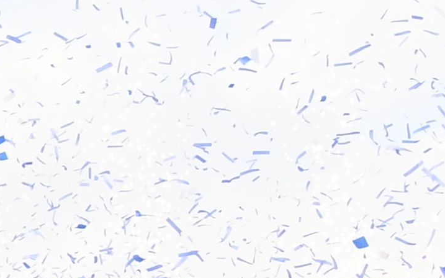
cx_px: -1110
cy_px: 684
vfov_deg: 6.5
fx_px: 2304
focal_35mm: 190
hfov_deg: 8.3
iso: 2000
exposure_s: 1/500
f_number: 13
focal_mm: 24
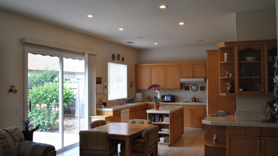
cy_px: 81
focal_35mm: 35
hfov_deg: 56.6
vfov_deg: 33.7
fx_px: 258
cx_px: 138
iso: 200
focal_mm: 22
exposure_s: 1/80
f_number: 4.5
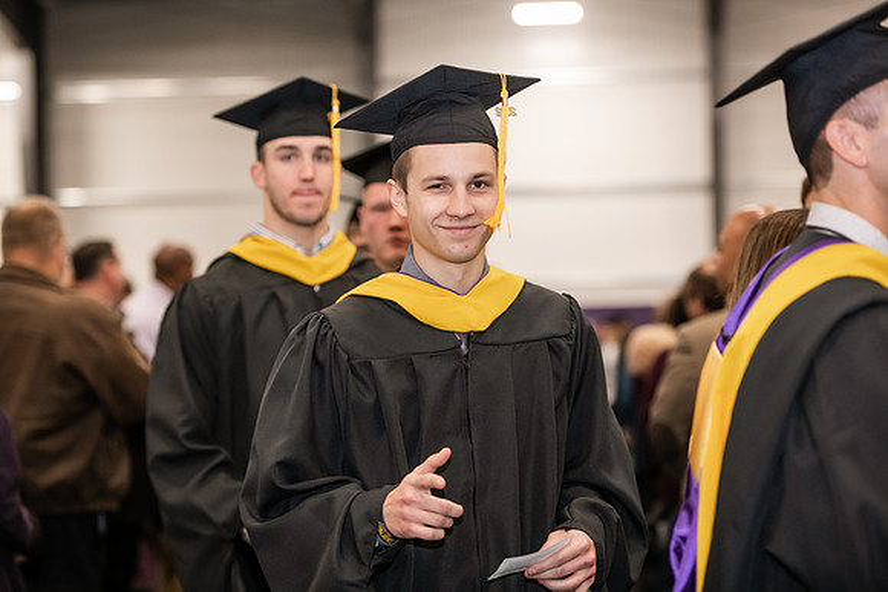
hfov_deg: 20.0
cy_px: 296
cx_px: 444
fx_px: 2516
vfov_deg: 13.4
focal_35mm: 102
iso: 2000
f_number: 3.2
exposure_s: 1/200
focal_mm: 102
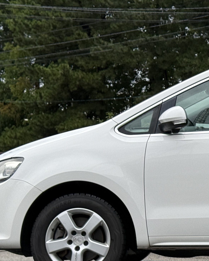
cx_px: 290
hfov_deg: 11.6
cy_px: 148
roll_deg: -0.4
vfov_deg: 14.9
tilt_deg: +1.1
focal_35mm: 129
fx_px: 997
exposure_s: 1/1133
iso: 64
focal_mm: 6.76
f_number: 1.78
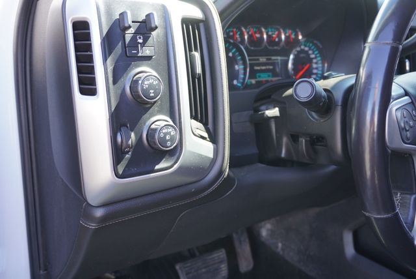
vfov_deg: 38.4
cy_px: 140
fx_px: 399
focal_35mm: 34
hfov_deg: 55.1
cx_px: 208
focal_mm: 23
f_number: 4
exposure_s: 1/60
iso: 200
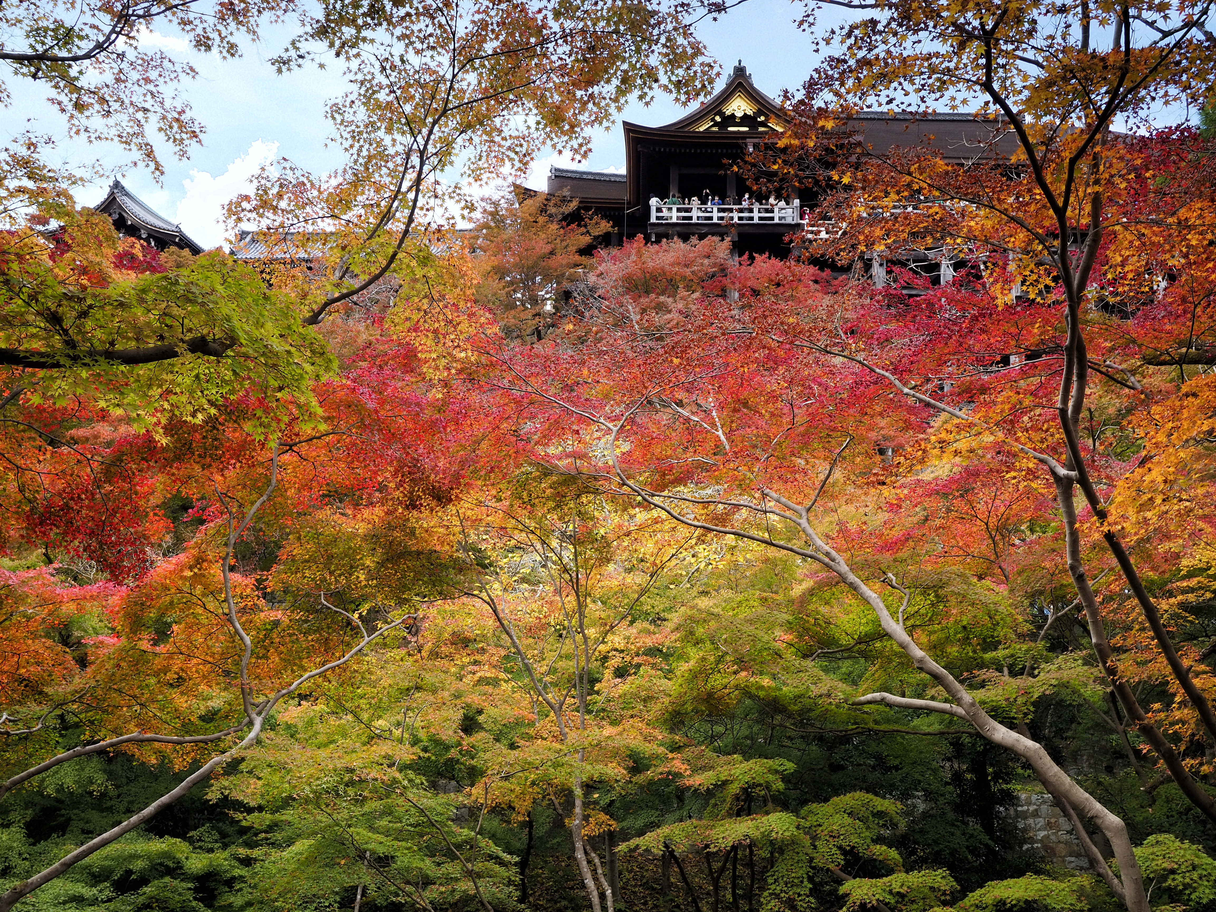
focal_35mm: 30
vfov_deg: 46.8
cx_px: 608
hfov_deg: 60.0
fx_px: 1054
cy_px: 456
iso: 200
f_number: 7.1
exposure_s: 1/10
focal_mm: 15
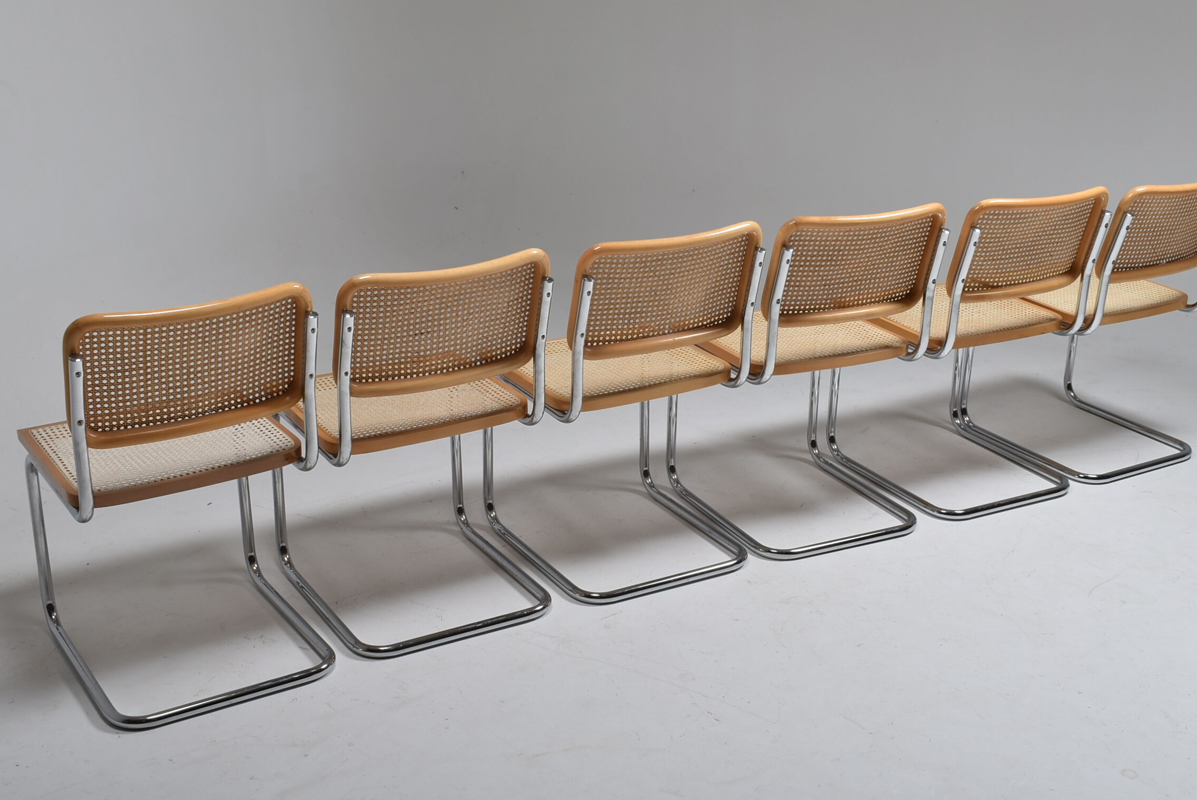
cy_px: 421
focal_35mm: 46
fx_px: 1519
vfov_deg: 29.5
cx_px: 630
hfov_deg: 43.0
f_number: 9
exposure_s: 1/200
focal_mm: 23
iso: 100
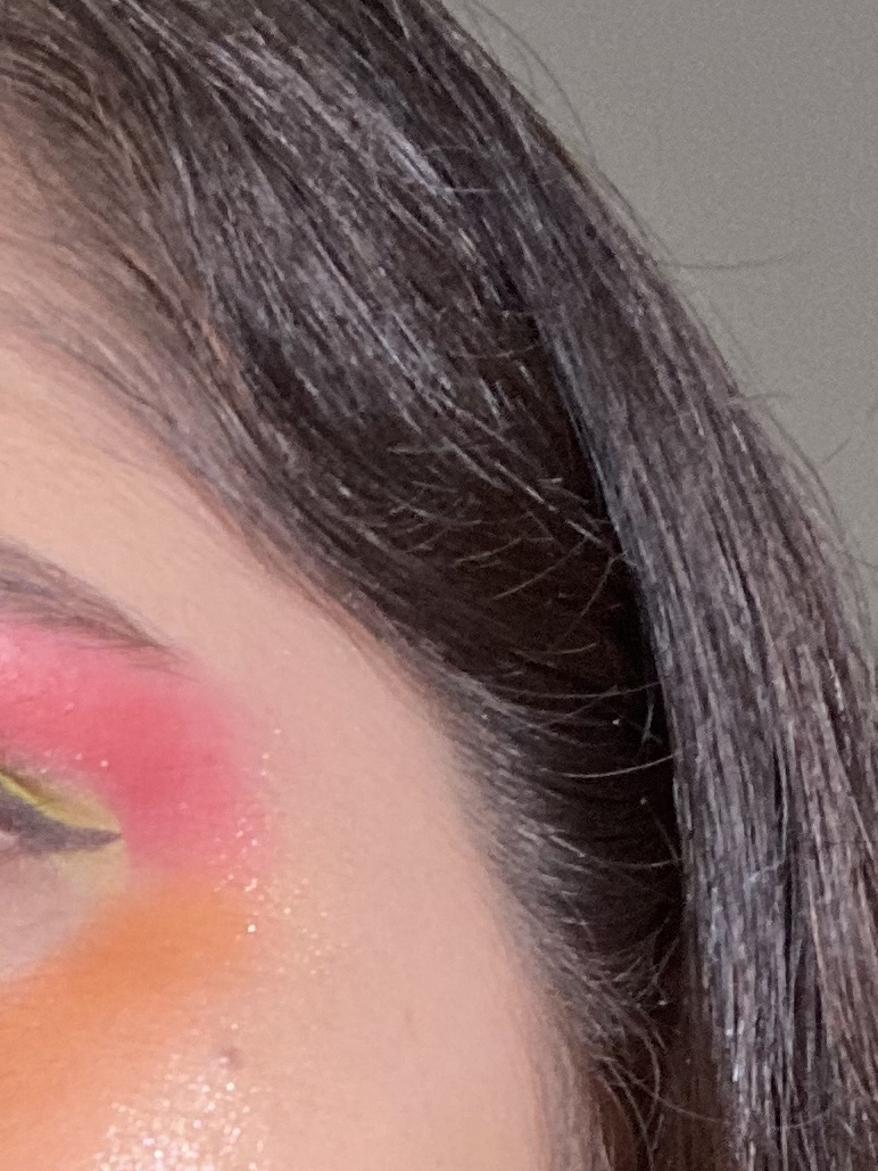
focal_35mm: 90
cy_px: 1639
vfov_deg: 19.6
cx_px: -102
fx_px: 3043
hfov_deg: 15.9
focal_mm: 2.71
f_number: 2.2
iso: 100
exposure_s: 1/68
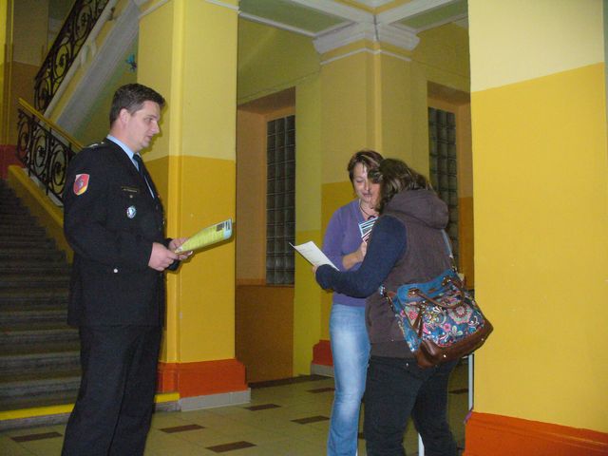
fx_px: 650
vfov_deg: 38.7
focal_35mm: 37
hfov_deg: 50.1
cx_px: 304
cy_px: 228
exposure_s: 1/30
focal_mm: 6.1
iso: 400
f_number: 2.8
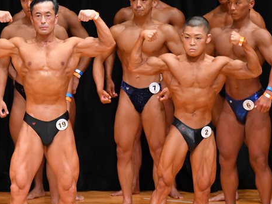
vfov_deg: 3.2
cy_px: 133
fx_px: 3622
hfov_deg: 4.3
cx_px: 99
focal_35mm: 461
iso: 5000
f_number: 5.6
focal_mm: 190
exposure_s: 1/400
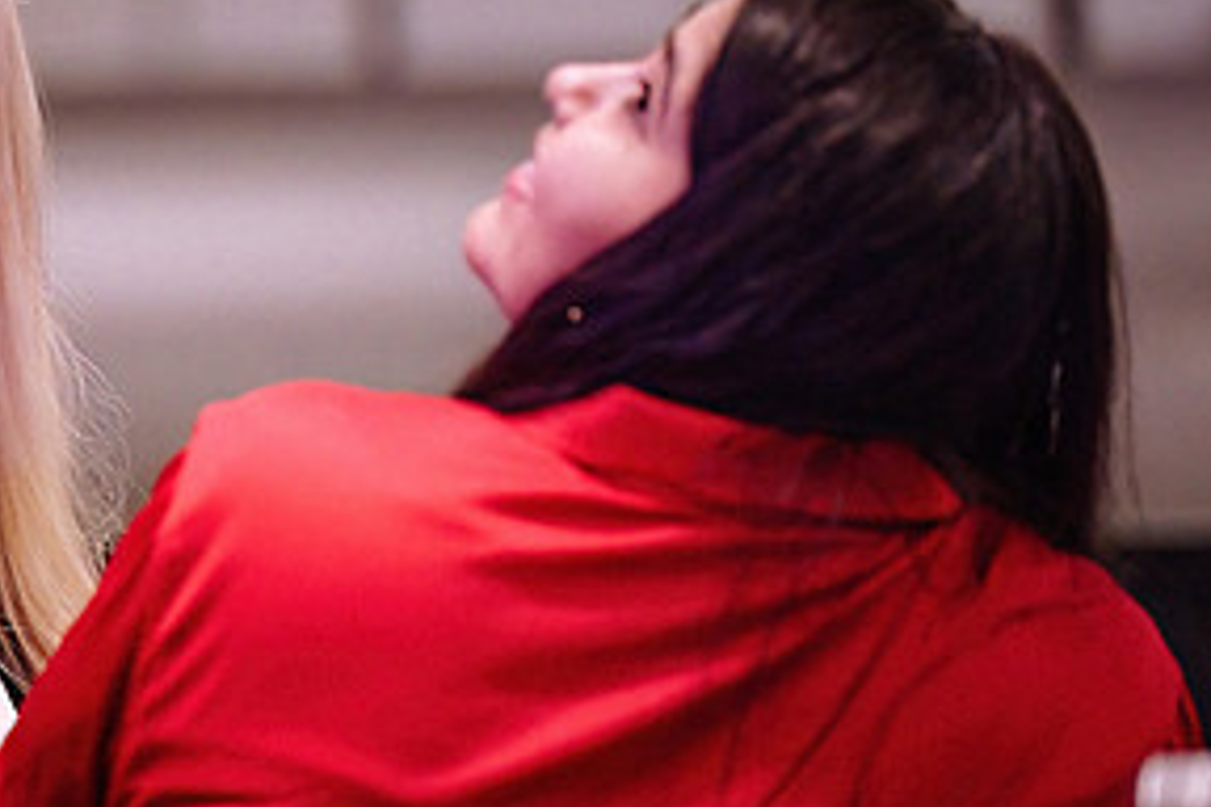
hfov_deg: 6.0
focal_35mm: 341
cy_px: 405
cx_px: 206
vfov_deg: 4.0
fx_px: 11470
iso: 3200
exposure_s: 1/250
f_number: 2.8
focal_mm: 147
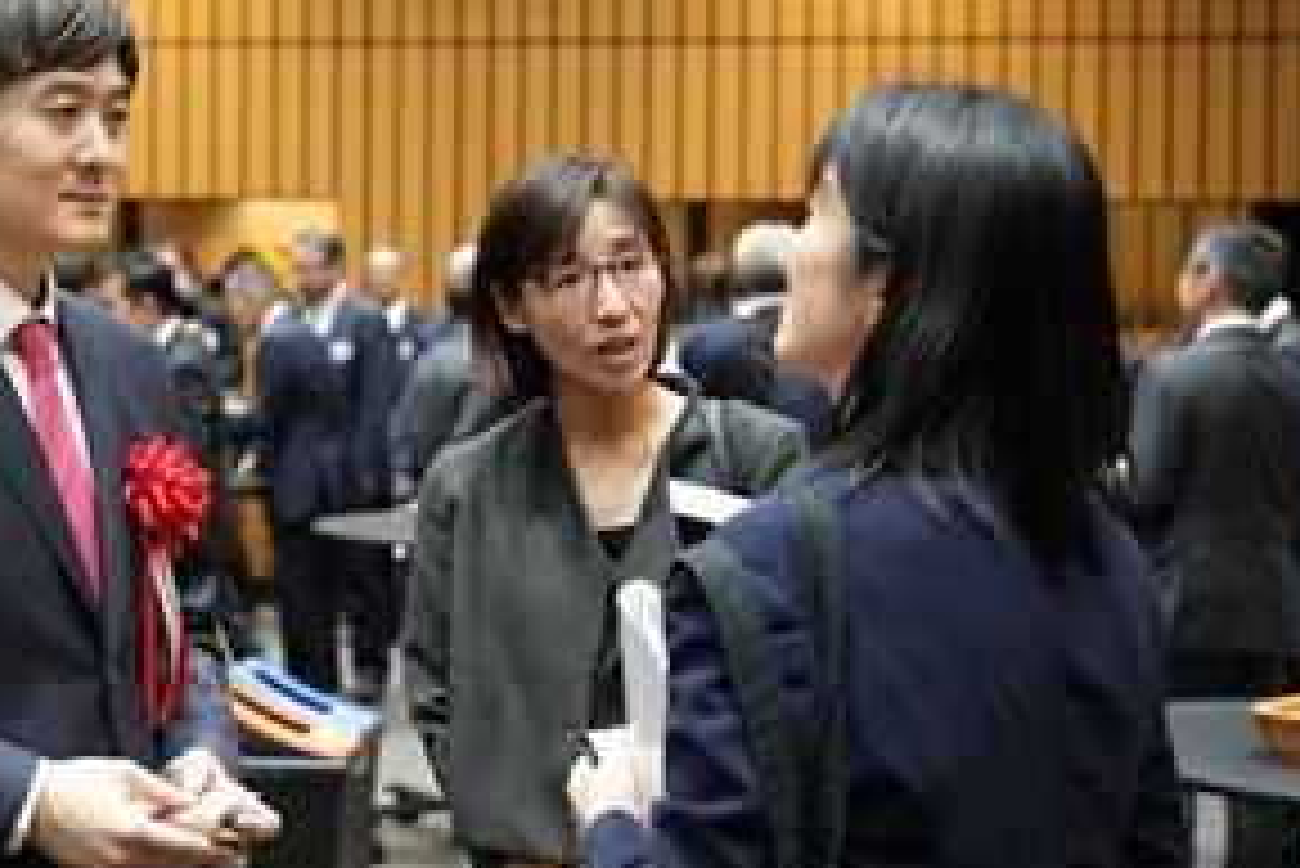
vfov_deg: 20.5
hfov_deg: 30.0
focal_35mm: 66
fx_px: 2393
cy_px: 346
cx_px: 346
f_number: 2.8
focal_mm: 42.8
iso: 3200
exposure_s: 1/250
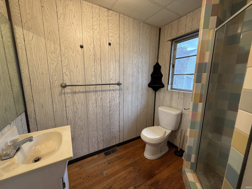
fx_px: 102
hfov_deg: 102.1
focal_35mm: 14
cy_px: 94
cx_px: 126
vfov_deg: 85.7
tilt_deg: -8.3
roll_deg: -1.2
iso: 200
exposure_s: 1/60
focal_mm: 2.22
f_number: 2.2
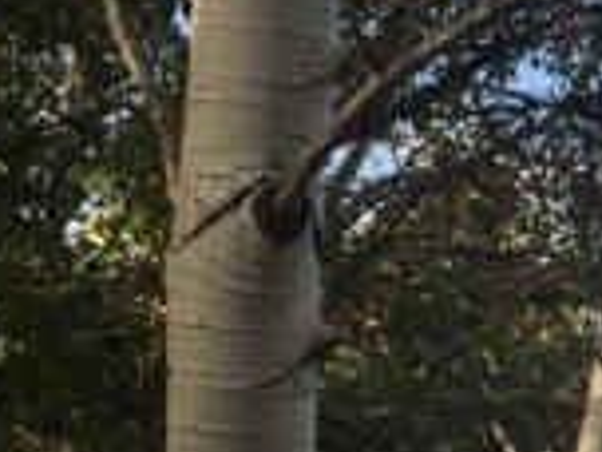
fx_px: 2122
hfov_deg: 15.0
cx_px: 895
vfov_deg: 11.9
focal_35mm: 122
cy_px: 515
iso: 32
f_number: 2.2
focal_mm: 4.15
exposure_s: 1/648
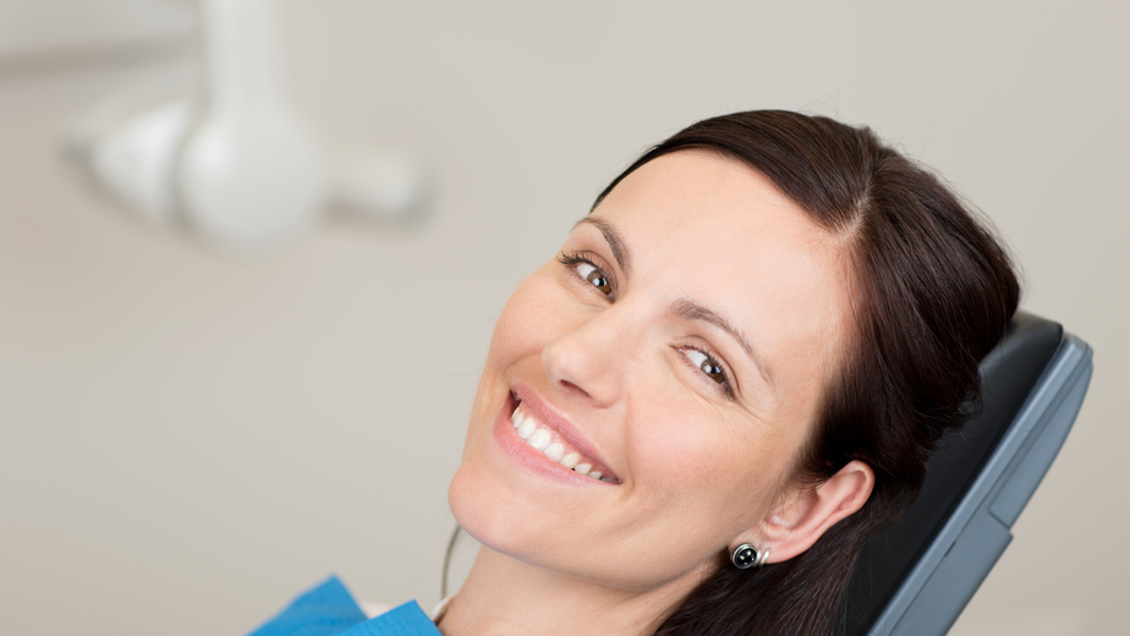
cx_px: 573
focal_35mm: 119
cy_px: 374
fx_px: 3566
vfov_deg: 10.2
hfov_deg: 18.0
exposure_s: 1/200
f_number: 3.2
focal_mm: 105
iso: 100
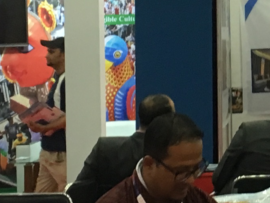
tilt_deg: +5.1
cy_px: -35
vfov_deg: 8.4
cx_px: 439
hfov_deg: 10.8
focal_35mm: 174
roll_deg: +1.5
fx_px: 1357
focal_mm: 4.15
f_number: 2.2
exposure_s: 1/33
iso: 125
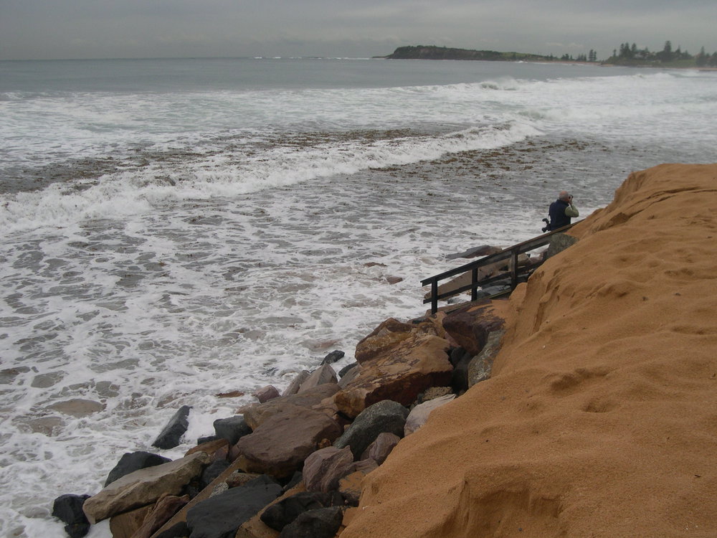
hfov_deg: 49.0
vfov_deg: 37.7
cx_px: 358
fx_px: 787
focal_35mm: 38
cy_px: 269
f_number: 7.6
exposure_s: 1/130
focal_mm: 8
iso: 100
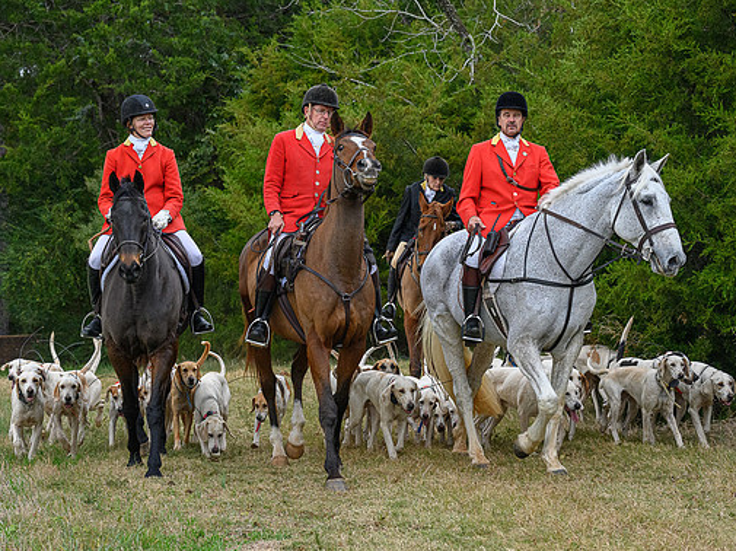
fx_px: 2231
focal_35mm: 105
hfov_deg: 18.7
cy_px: 316
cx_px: 434
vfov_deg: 14.1
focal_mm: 82
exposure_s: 1/250
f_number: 5.6
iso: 2000
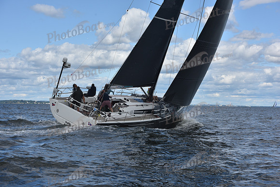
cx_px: 140
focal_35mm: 70
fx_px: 545
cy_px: 94
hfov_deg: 28.8
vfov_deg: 19.5
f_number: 8
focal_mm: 70
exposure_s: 1/1000
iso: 250
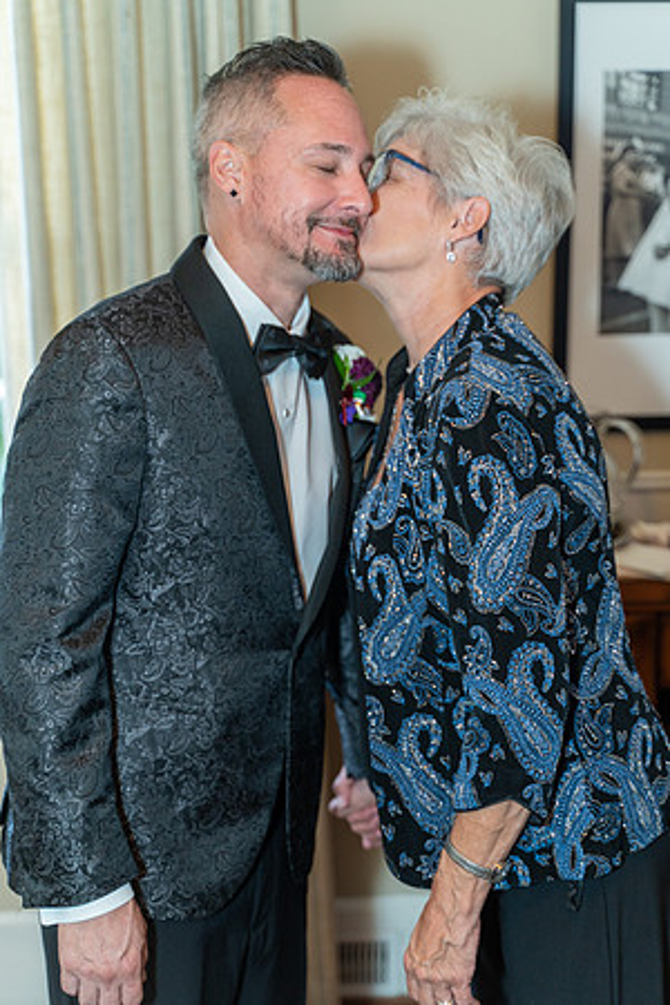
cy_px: 502
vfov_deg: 36.2
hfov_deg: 24.6
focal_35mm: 55
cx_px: 335
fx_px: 1535
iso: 1000
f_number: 2.8
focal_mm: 55
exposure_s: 1/50
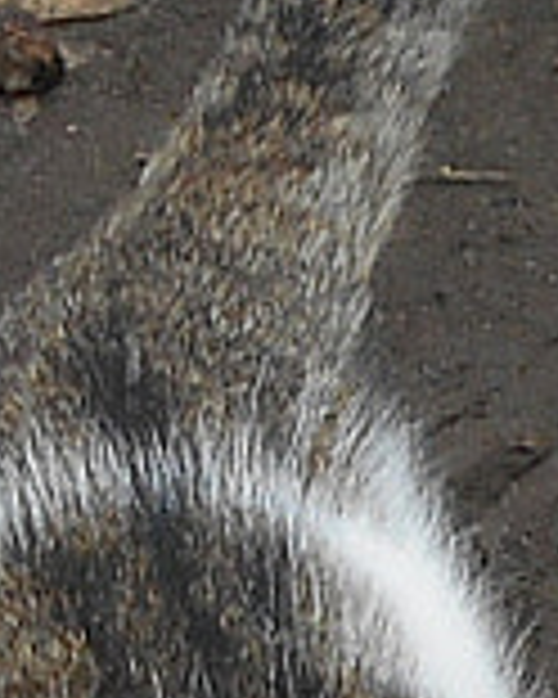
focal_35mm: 262
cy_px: 1671
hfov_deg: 5.9
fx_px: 5409
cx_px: 320
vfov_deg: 7.0
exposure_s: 1/160
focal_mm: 4.6
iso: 100
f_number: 3.2
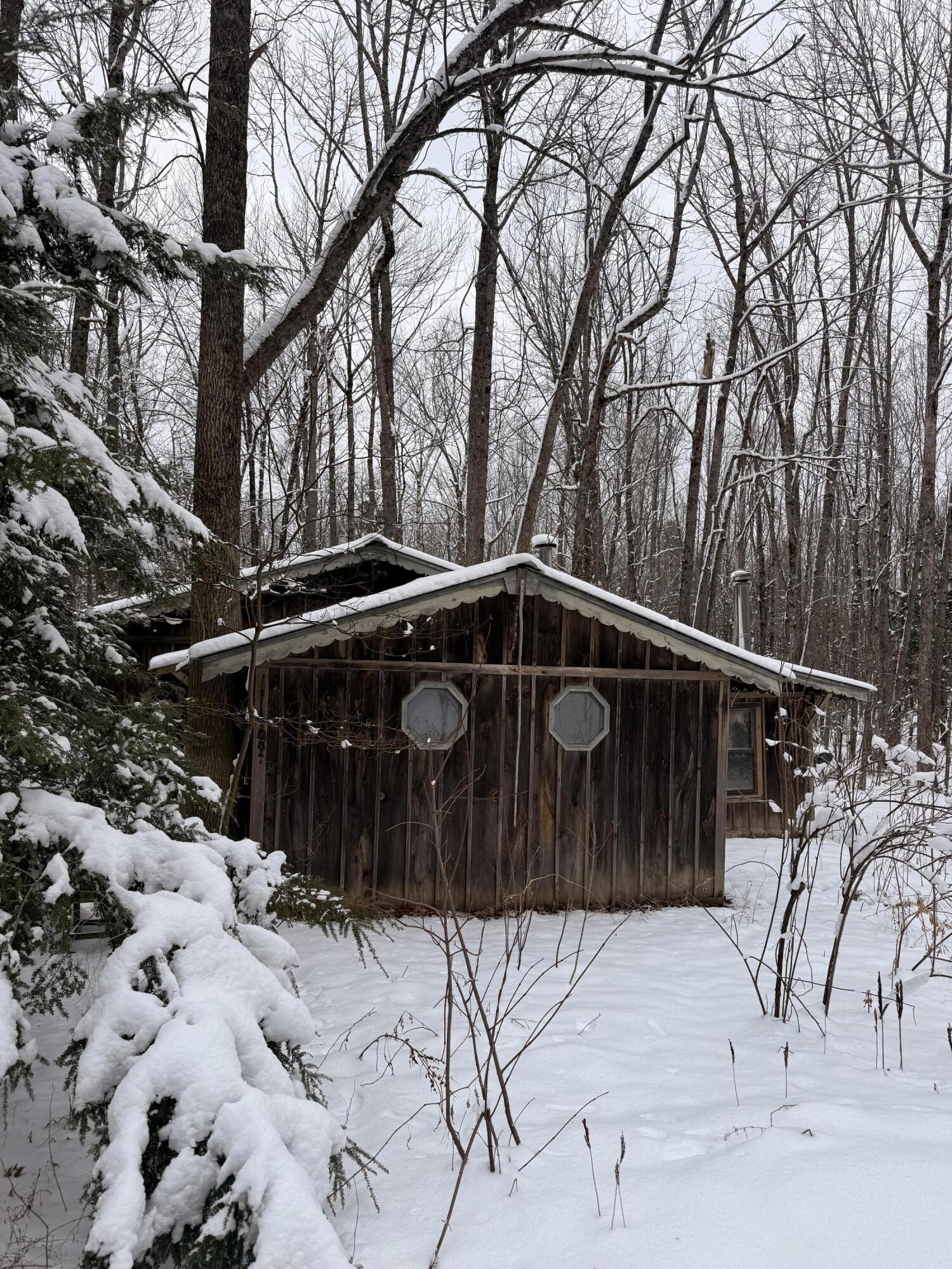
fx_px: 880
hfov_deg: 56.8
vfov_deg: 71.6
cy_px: 634
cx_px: 476
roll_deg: -1.7
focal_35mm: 24
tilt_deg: +1.4
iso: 80
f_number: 1.78
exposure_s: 1/2525
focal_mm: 6.76
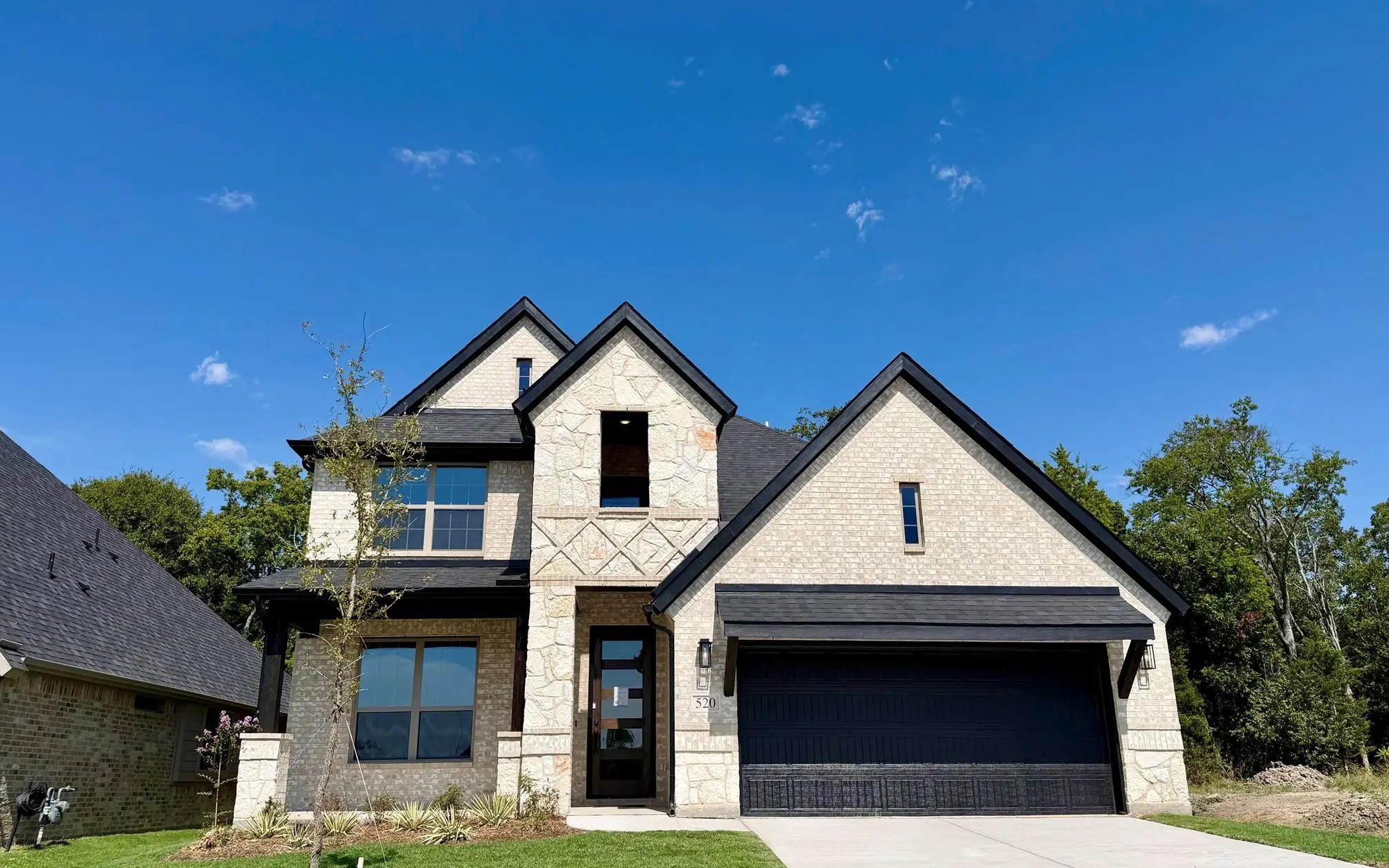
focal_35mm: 26
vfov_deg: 47.6
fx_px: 984
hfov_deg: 70.4
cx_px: 687
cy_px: 454
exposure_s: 1/8130
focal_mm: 6.76
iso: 80
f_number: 1.78
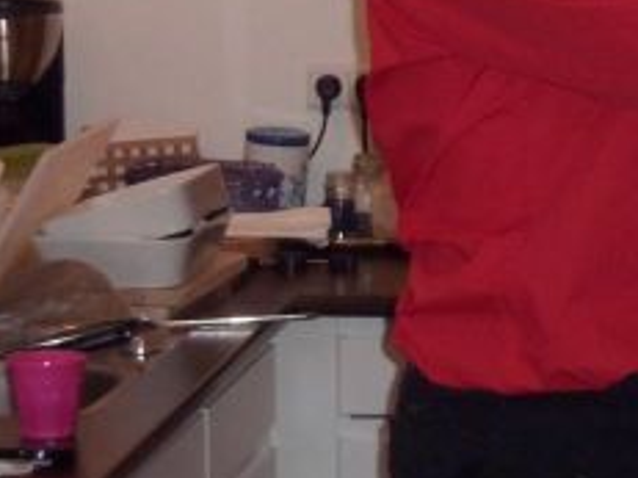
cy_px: 41
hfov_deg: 12.0
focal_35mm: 156
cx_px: 992
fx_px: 2874
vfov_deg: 9.5
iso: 200
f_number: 3.7
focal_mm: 7.3
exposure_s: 1/30
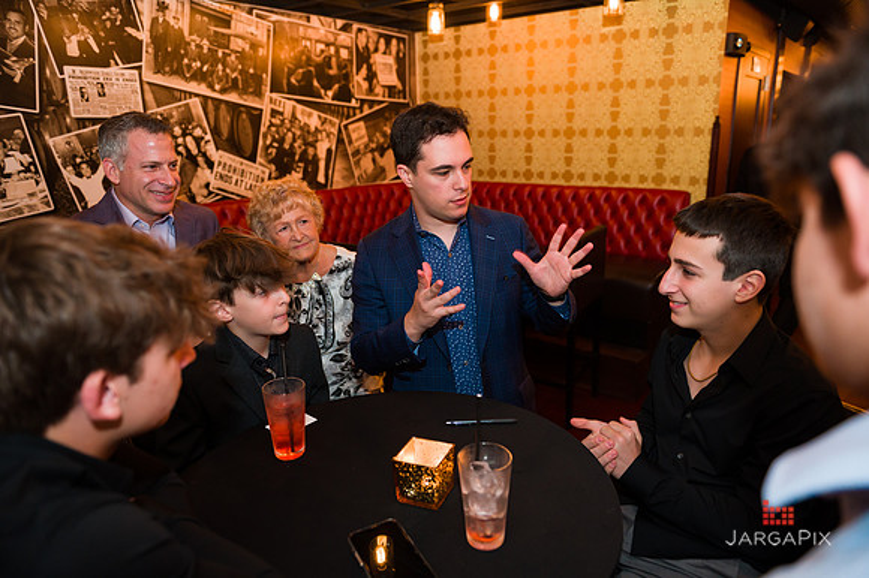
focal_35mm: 24
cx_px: 435
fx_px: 582
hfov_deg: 73.4
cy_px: 289
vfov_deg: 52.8
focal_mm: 24
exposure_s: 1/200
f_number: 3.2
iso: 1250
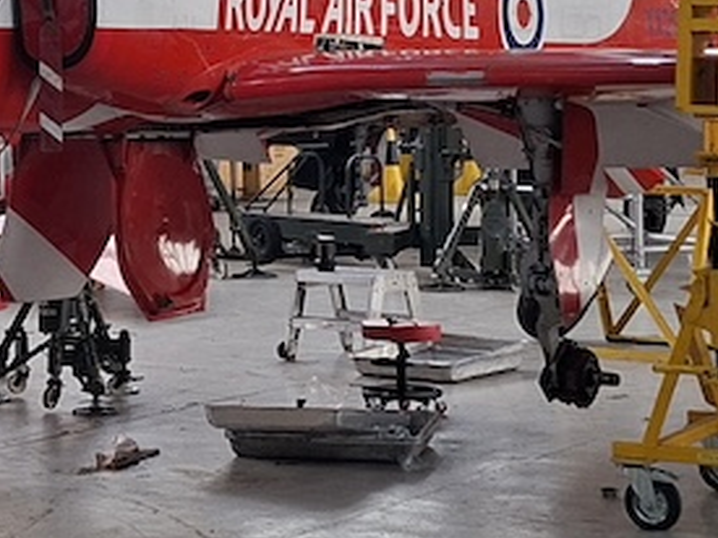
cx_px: 136
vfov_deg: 13.5
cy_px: -55
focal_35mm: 107
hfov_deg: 18.2
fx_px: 2218
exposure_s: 1/100
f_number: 1.8
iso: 80
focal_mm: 5.54
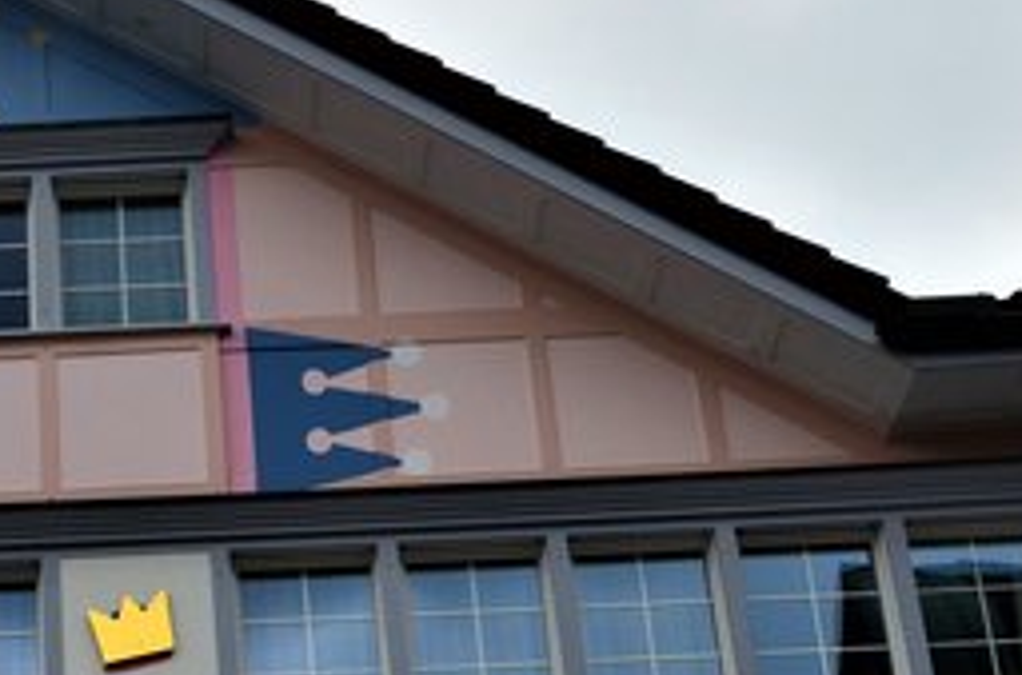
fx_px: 2790
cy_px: 499
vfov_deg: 13.7
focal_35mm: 99
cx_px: -20
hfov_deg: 20.1
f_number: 8
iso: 320
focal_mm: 21
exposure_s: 1/80
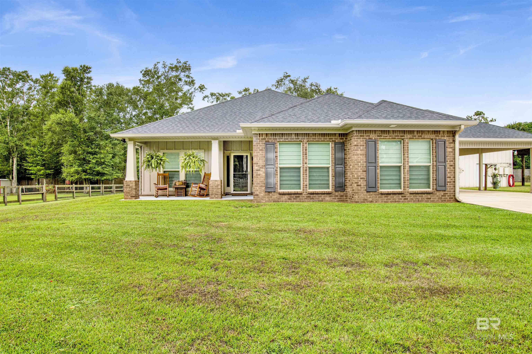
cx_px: 266
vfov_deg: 67.4
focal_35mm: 18
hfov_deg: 90.0
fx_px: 266
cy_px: 177
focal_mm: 18
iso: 200
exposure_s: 1/125
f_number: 11
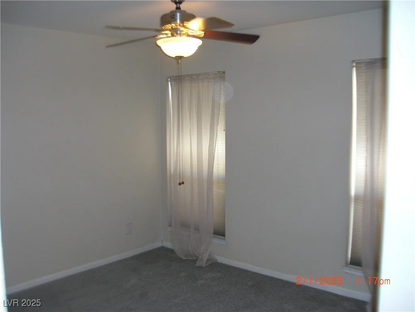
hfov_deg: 51.4
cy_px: 156
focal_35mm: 36
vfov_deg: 39.7
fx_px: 432
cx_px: 208
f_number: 2.8
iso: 200
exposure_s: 1/60
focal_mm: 6.3
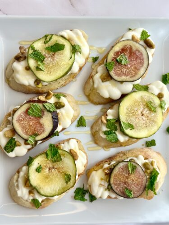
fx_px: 312
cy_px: 112
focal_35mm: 48
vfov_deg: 39.7
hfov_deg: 30.3
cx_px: 84
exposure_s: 1/791
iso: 80
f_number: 1.78
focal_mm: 6.86
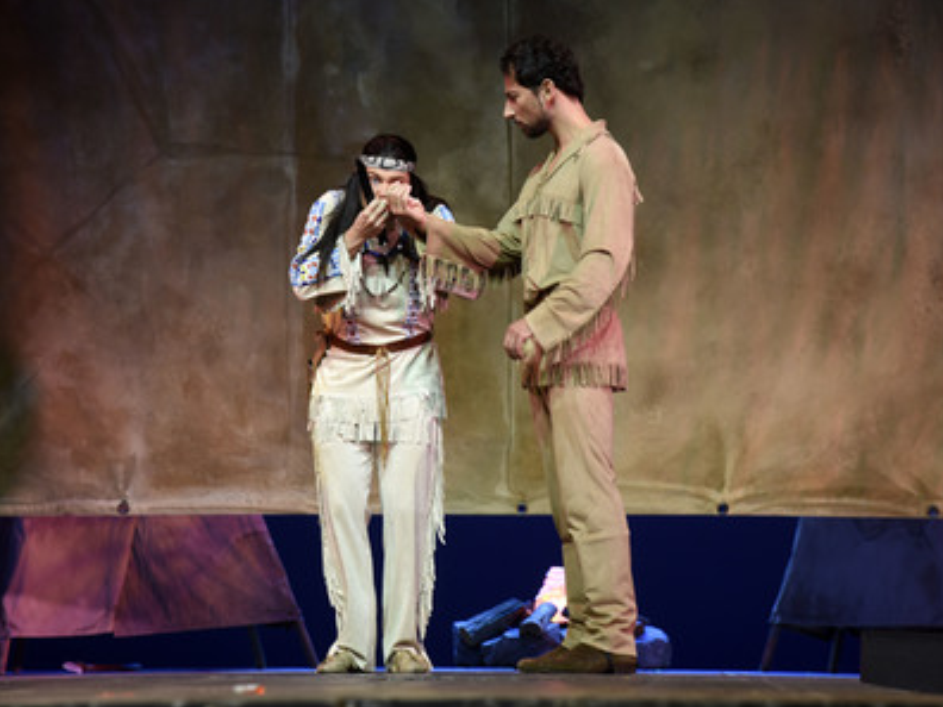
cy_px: 352
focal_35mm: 115
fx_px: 3133
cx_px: 480
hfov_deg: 17.1
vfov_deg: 12.9
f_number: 6.3
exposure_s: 1/60
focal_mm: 105
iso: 1250
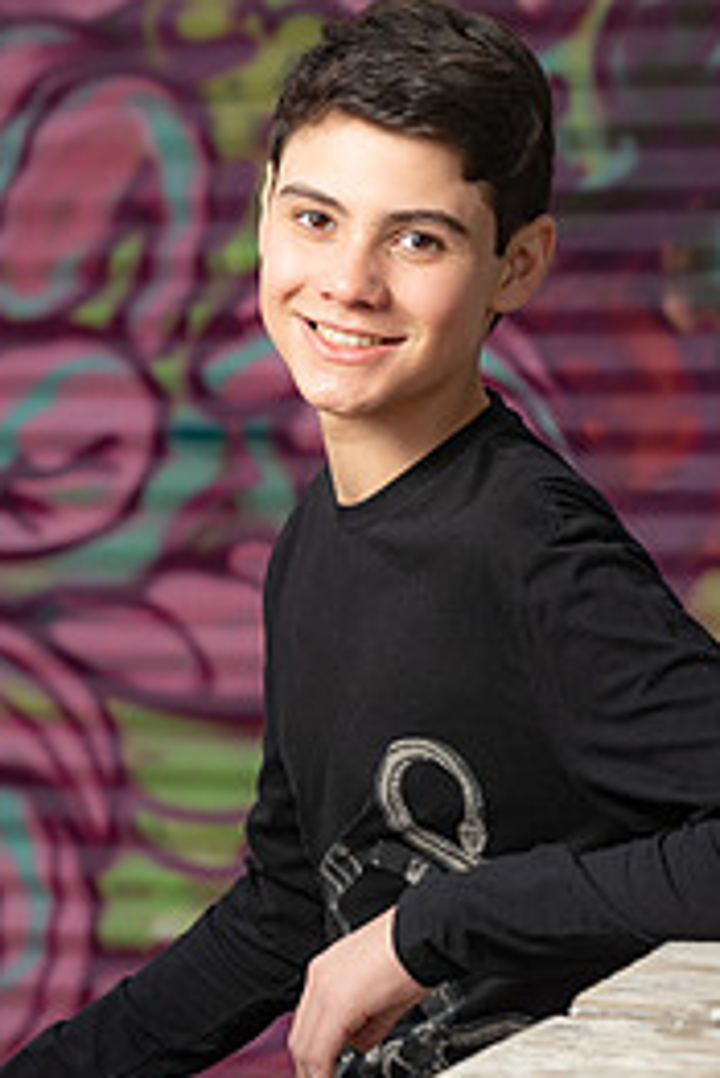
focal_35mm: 146
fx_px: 4374
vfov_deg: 14.0
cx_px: 292
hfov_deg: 9.4
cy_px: 576
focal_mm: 85
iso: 200
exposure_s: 1/250
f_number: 4
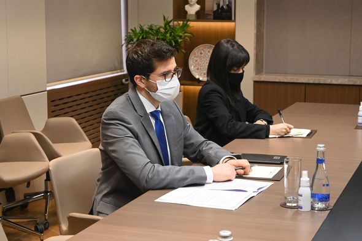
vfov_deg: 18.2
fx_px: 754
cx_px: 181
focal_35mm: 75
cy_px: 120
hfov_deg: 27.0
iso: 3200
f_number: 6.3
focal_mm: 50
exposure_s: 1/80
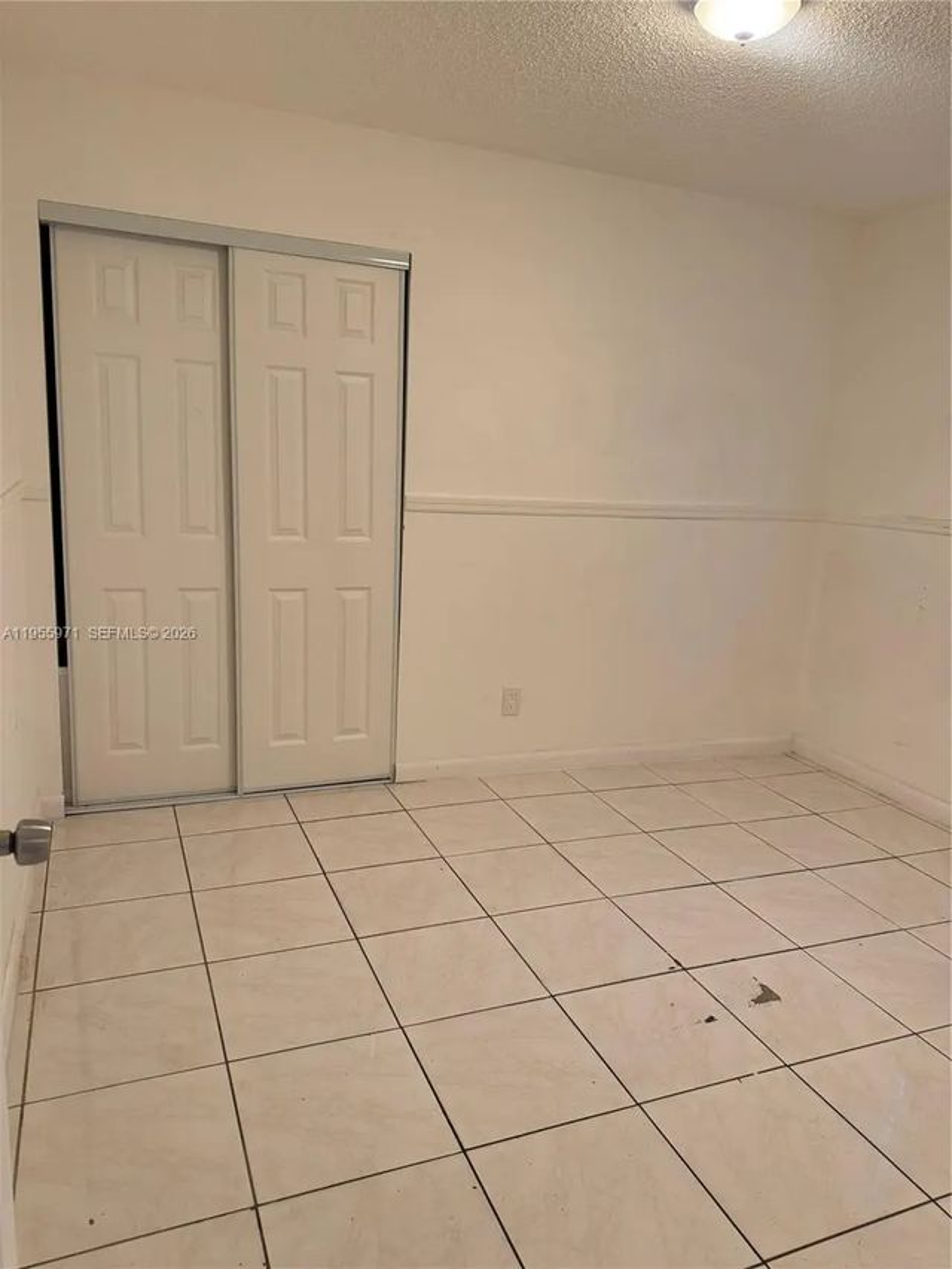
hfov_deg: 56.8
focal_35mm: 24
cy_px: 634
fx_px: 880
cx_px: 476
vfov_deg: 71.6
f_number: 1.78
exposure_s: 1/120
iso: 160
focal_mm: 6.76
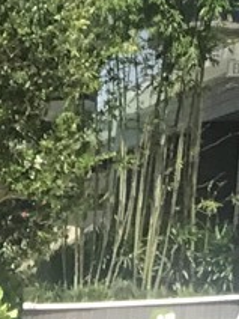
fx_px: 1942
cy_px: -599
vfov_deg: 8.2
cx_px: 828
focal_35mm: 211
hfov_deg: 6.2
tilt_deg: +23.5
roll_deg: +2.1
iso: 20
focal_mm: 3.99
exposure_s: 1/977
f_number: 1.8
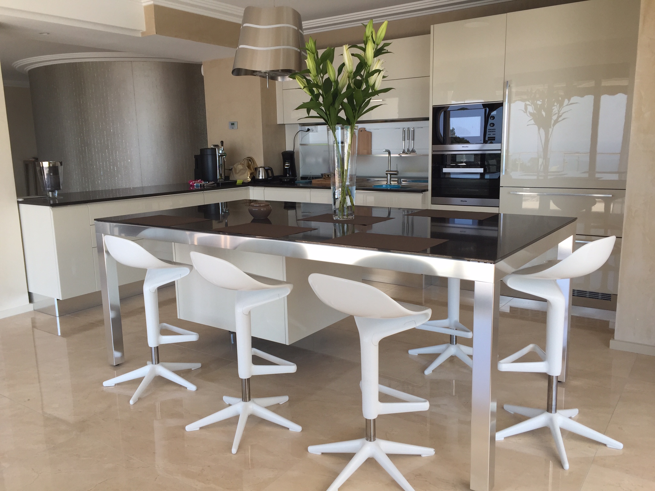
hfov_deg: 61.7
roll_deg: +0.7
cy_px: 246
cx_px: 328
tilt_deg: -10.0
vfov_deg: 48.2
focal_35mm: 29
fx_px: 549
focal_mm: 4.15
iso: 32
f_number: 2.2
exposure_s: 1/247
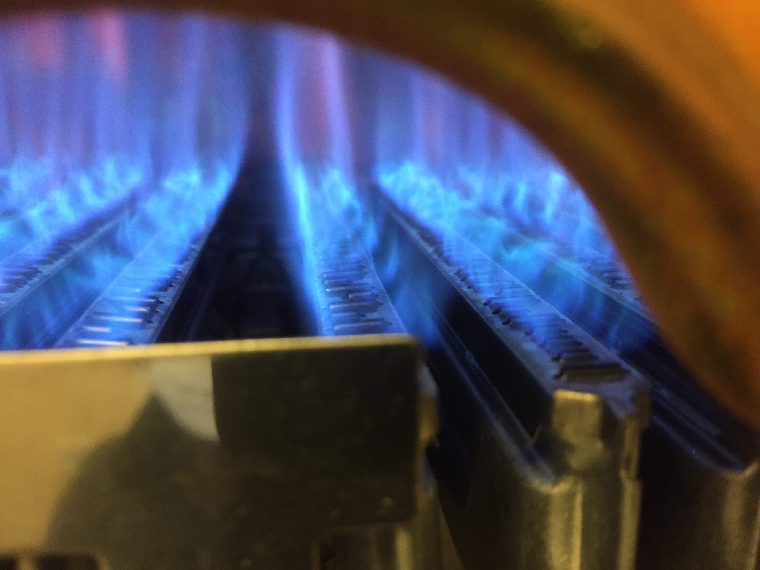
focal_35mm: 29
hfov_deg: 61.7
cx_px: 380
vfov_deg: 48.2
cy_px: 285
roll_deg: +1.4
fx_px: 637
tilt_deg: -14.6
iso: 250
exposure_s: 1/25
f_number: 2.2
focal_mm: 4.15
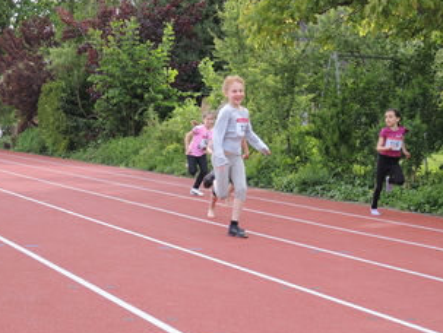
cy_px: 170
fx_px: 1140
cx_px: 187
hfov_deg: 22.0
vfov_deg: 16.6
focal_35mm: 89
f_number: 2.8
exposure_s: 1/250
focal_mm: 11
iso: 80
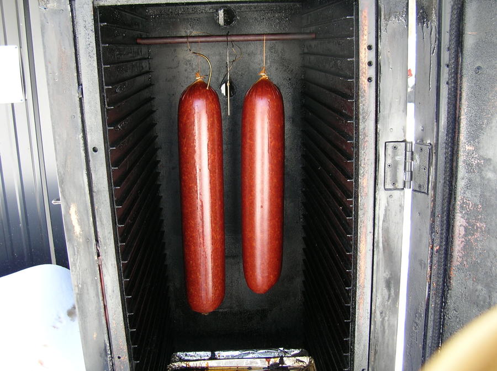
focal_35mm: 36
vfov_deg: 39.6
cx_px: 248
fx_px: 516
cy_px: 186
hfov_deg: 51.4
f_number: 2.7
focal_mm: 6
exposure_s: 1/49.4
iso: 50
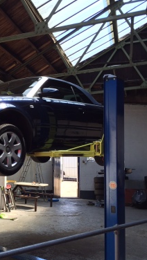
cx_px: 10
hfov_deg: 26.6
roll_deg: -2.0
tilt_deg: +4.2
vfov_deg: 47.3
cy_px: 131
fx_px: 297
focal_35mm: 43
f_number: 2.2
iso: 32
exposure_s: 1/120
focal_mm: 4.15
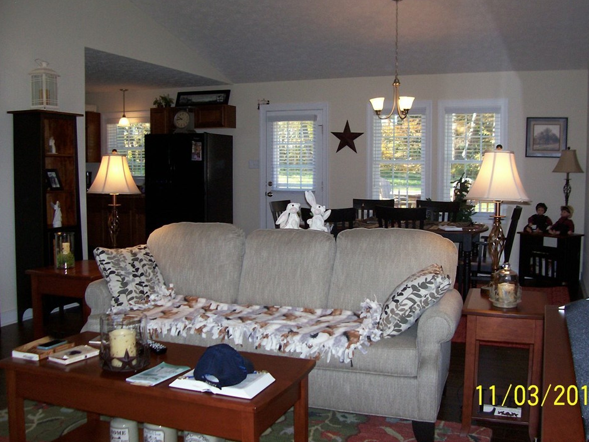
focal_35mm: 37
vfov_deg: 38.7
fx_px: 630
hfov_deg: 50.1
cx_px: 317
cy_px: 218
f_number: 2.7
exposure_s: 1/112
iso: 140
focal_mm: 5.6
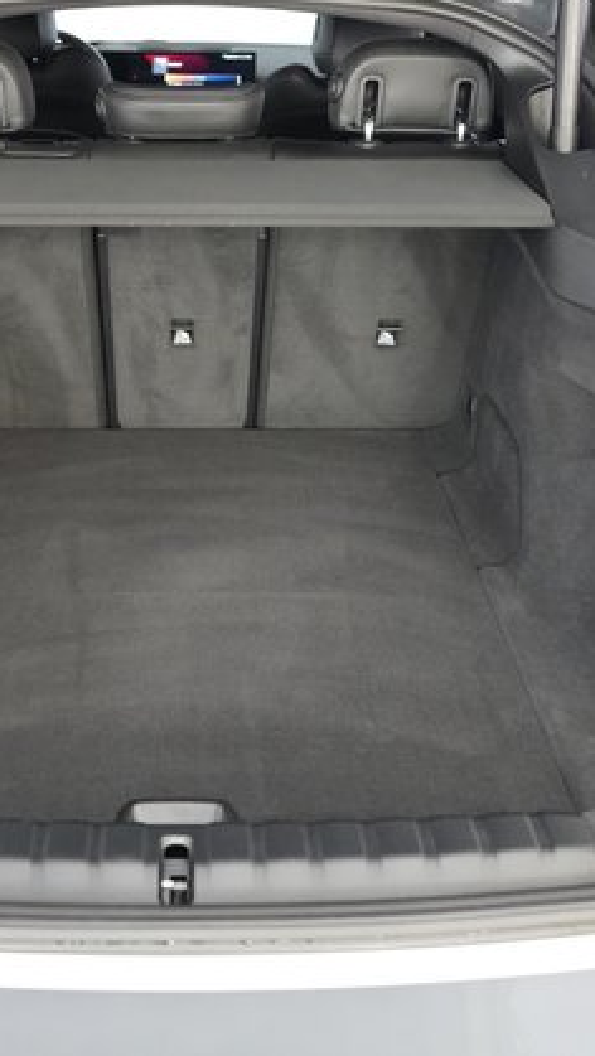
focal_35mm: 40
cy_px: 522
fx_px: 1121
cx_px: 194
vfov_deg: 50.5
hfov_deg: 29.5
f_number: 2.8
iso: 10000
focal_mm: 25
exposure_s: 1/160
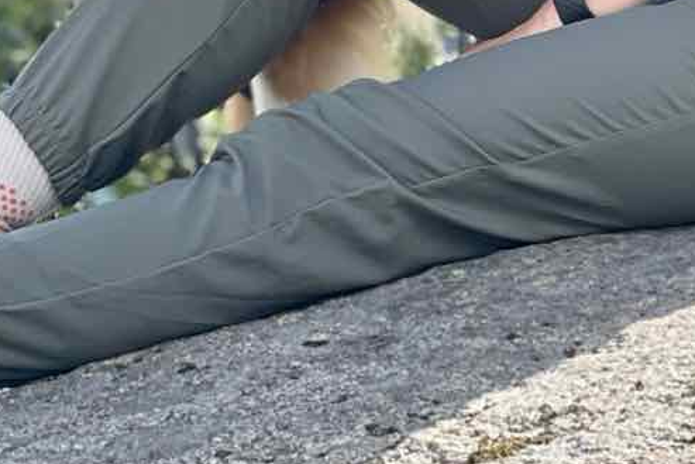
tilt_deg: +2.8
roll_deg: +0.3
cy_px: -343
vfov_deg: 6.2
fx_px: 4171
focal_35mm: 216
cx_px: 14
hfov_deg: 9.5
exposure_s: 1/401
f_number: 2.2
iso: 32
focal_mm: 7.5
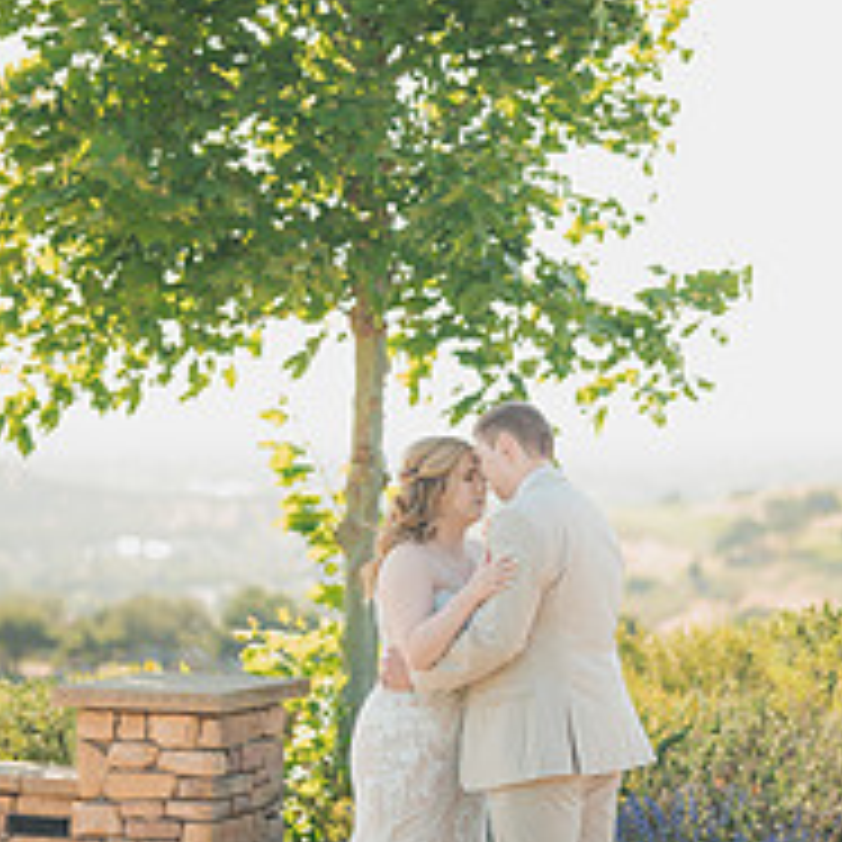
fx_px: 2807
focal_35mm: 102
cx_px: 455
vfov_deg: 17.1
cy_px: 387
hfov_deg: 17.1
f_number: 1.2
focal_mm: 50
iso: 50
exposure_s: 1/1600
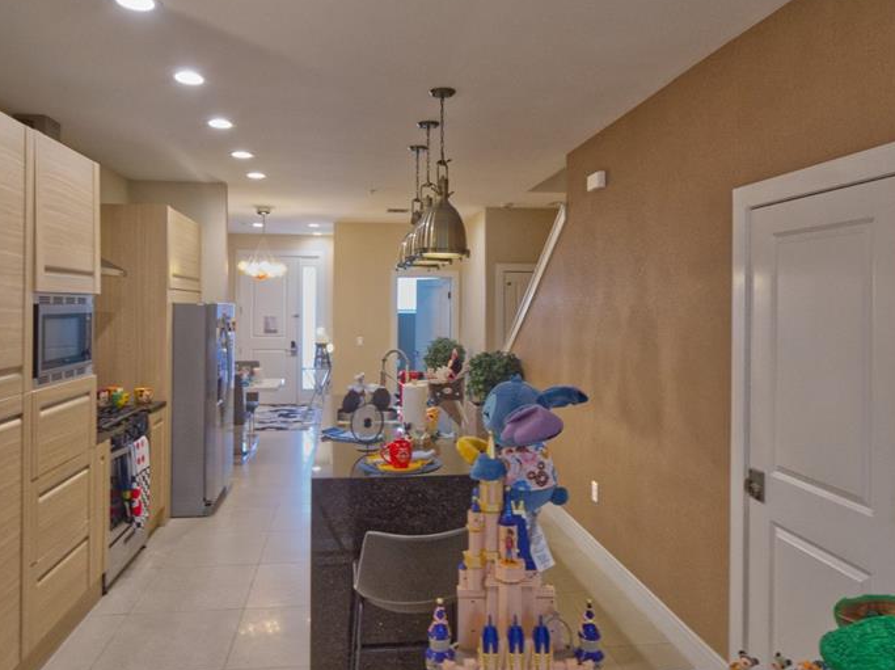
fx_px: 620
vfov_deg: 56.7
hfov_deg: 71.6
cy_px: 317
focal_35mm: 24
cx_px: 427
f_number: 8
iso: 1600
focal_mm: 8
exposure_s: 1/13
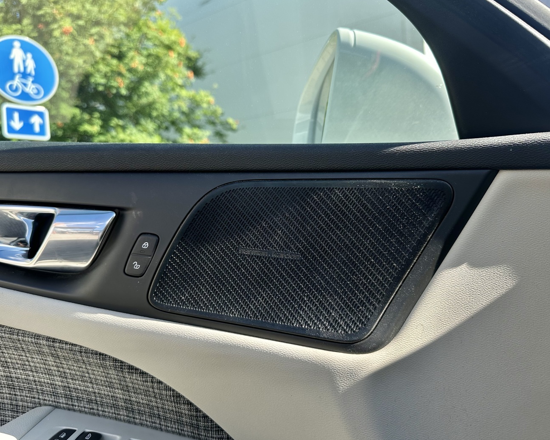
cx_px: 265
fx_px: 423
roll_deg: +2.2
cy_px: 213
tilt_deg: -1.1
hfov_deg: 66.0
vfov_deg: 54.9
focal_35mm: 26
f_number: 1.78
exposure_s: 1/690
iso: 80
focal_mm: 6.86
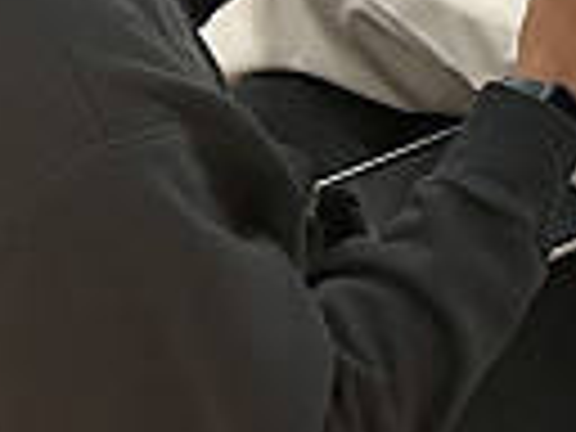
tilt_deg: -14.8
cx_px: 1069
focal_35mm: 135
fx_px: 2246
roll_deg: -2.3
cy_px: -639
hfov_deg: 13.1
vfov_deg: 9.6
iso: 125
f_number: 1.5
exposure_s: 1/120
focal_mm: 5.7
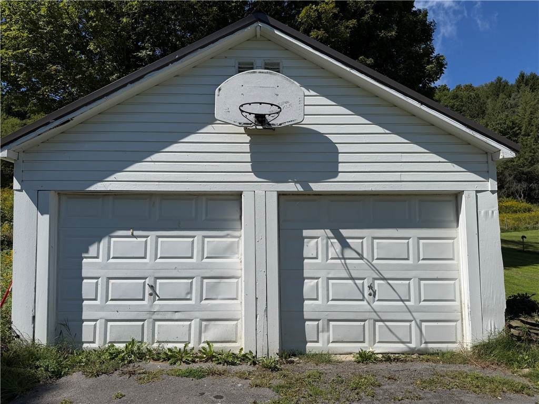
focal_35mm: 24
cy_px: 202
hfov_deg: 71.6
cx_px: 270
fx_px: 374
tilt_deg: +6.6
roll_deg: +0.2
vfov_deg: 56.8
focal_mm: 6.76
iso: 80
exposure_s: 1/8130
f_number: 1.78
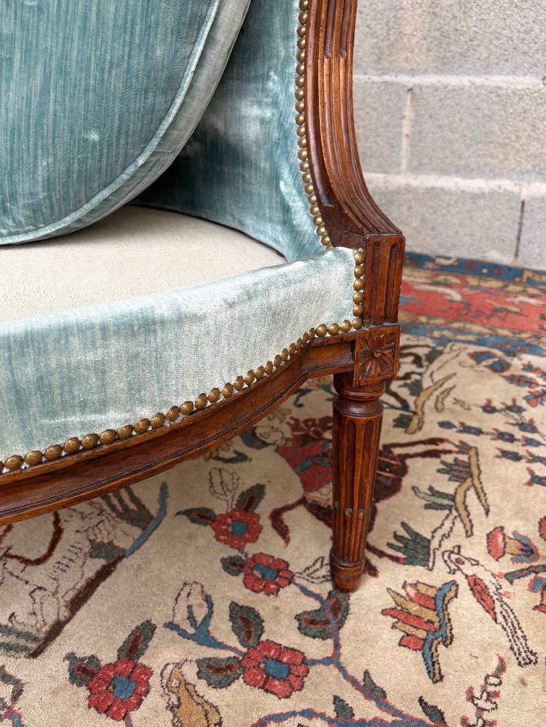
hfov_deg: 45.4
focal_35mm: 31
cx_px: 259
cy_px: 312
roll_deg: -0.9
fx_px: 652
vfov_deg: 58.1
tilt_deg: -22.7
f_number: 1.6
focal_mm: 5.96
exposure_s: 1/161
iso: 32
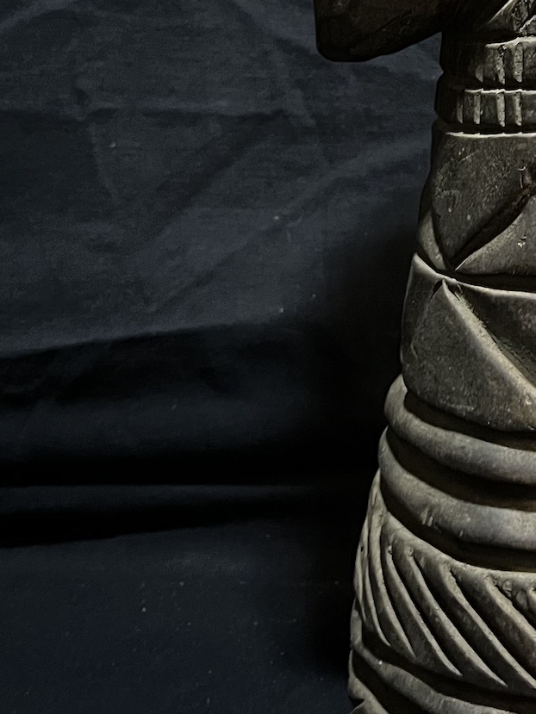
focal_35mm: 69
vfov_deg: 26.9
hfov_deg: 20.5
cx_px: 563
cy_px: 31
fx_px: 1424
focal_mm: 5.1
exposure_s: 1/18
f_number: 1.6
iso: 1000
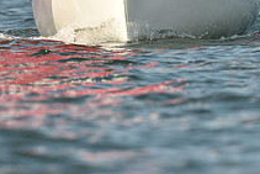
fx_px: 7935
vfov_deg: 1.3
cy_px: 6
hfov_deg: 1.9
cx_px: 163
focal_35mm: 1098
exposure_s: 1/1250
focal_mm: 400
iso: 250
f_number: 6.3
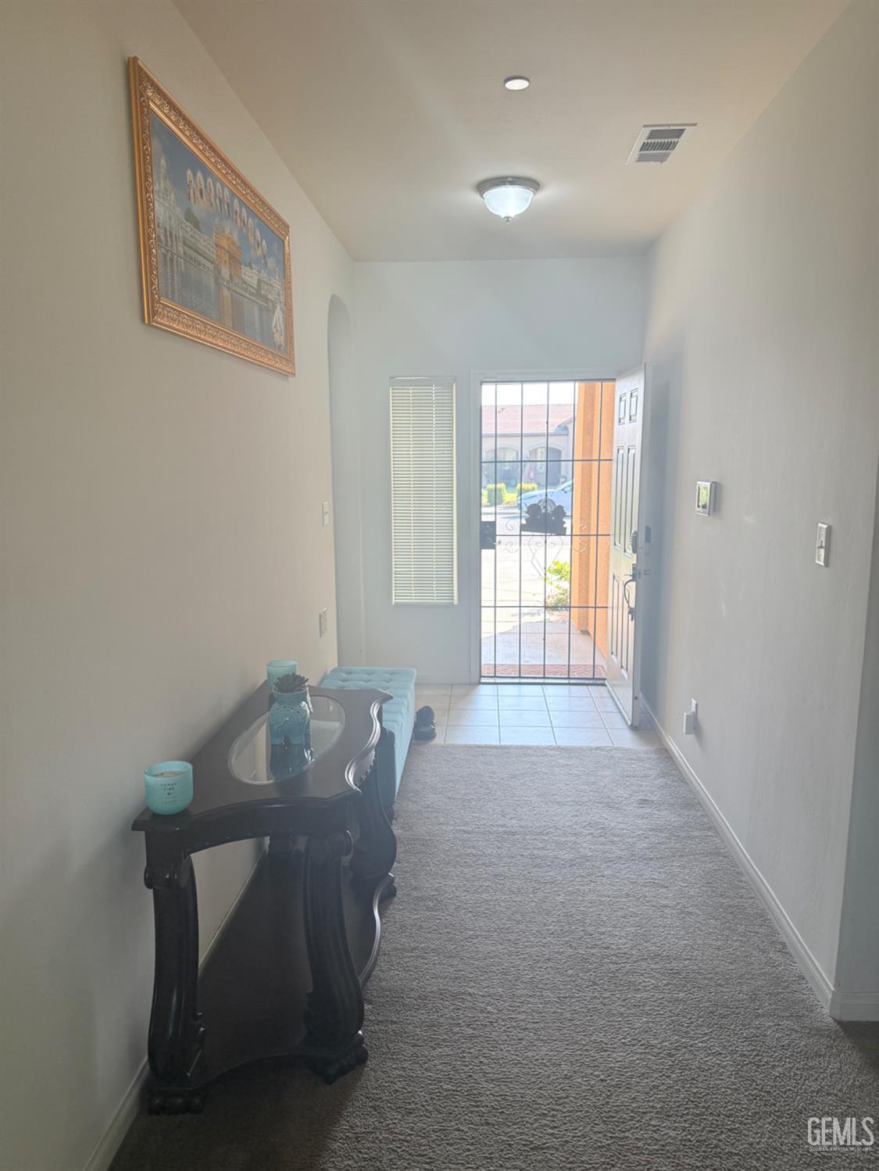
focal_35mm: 24
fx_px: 812
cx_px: 440
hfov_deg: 56.8
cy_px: 586
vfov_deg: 71.6
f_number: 1.78
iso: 125
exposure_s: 1/236
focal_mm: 6.76
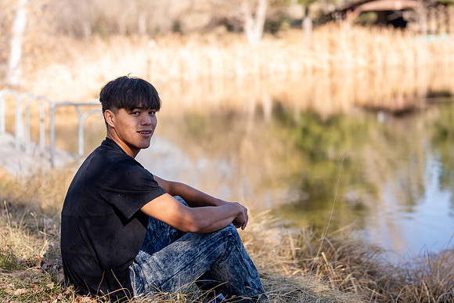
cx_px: 227
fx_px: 1072
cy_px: 152
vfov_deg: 16.1
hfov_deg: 23.9
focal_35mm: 85
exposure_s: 1/200
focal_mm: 85
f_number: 3.2
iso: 31
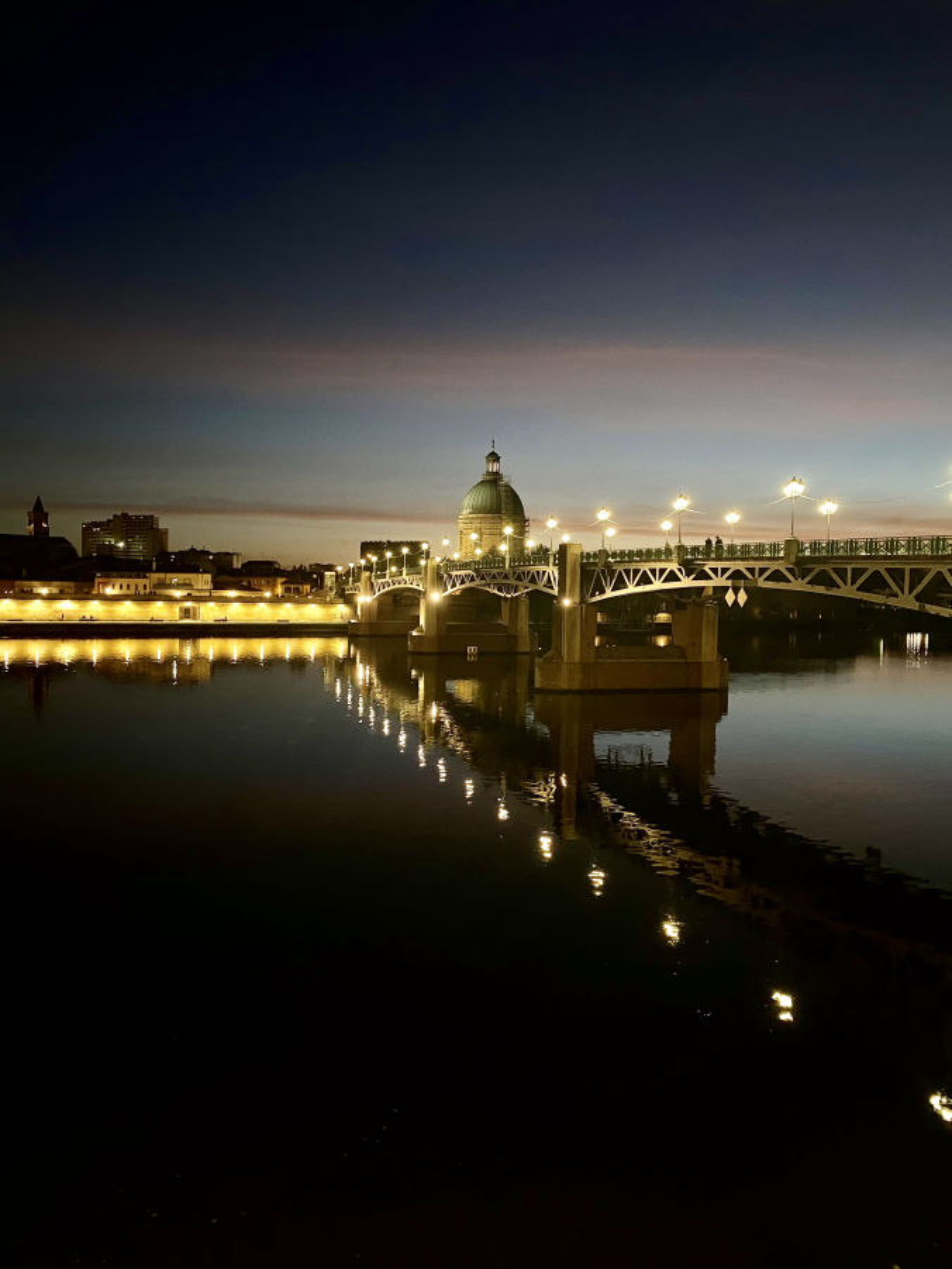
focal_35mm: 26
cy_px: 634
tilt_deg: -1.0
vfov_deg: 67.3
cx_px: 476
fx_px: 953
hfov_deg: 53.1
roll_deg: -1.3
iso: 800
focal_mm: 4.25
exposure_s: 1/25
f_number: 1.8
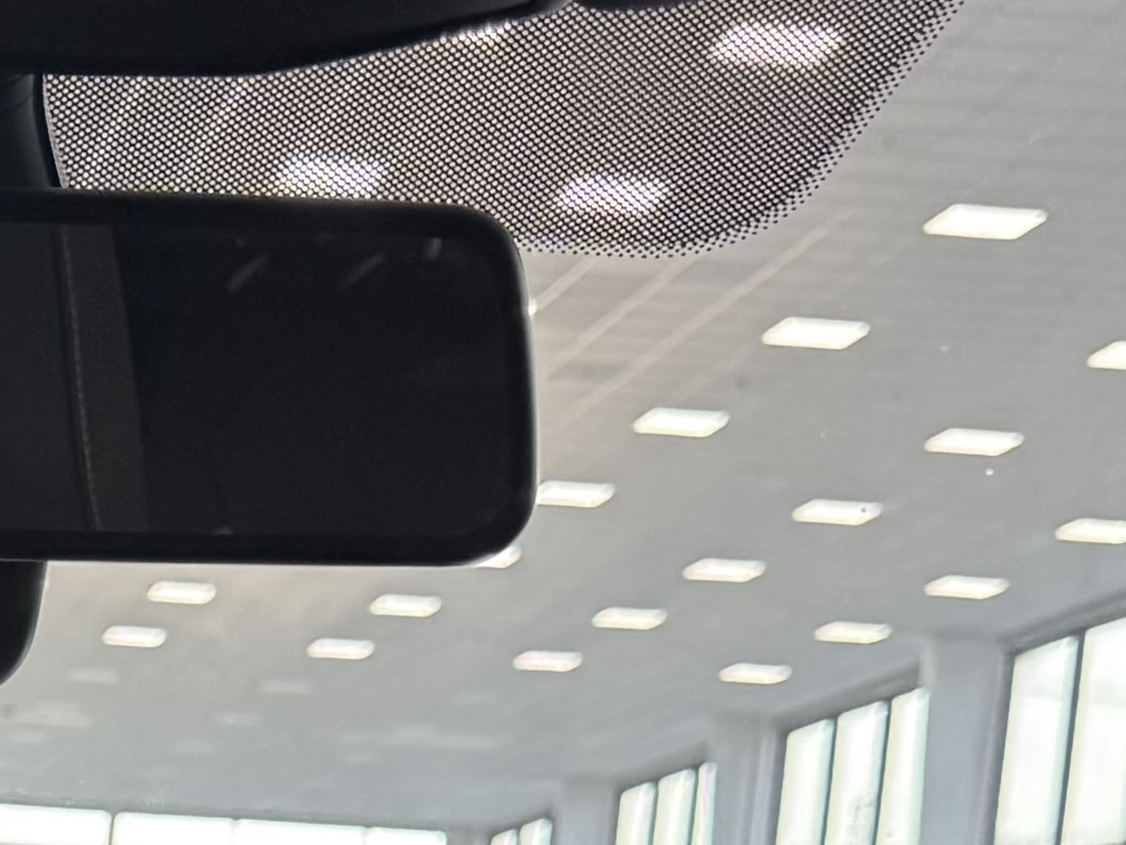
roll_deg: -4.6
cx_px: -421
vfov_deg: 11.0
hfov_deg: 15.2
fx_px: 3968
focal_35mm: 122
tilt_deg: -8.3
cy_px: 1720
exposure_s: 1/121
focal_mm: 6.76
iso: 200
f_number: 1.78
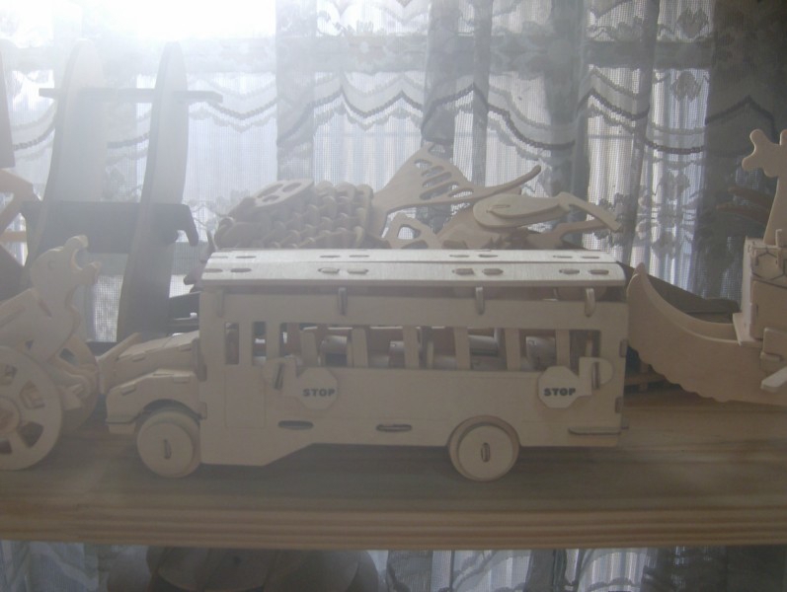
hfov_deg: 51.3
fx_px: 820
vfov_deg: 39.7
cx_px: 394
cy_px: 296
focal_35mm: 36
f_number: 2.8
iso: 100
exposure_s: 1/80.1
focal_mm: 6
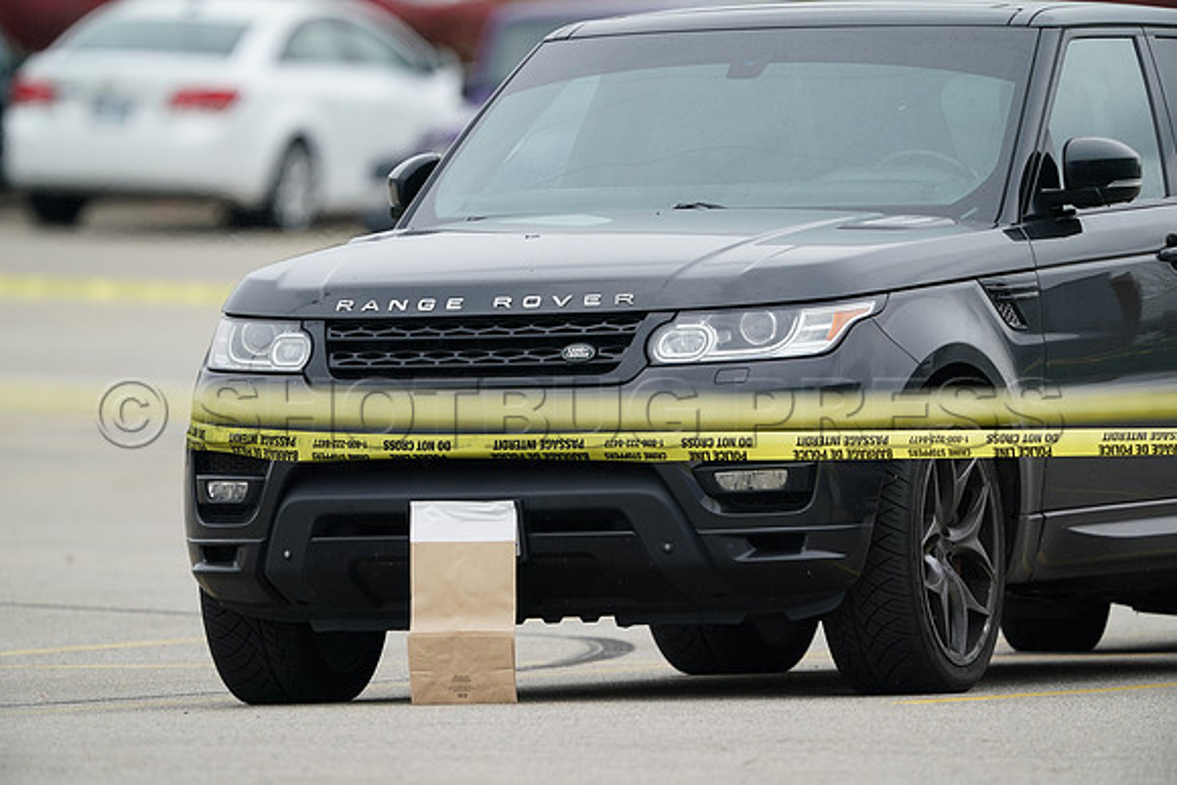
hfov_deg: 2.5
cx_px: 588
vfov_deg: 1.6
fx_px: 27468
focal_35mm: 840
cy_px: 392
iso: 400
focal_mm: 840
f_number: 6.3
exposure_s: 1/320
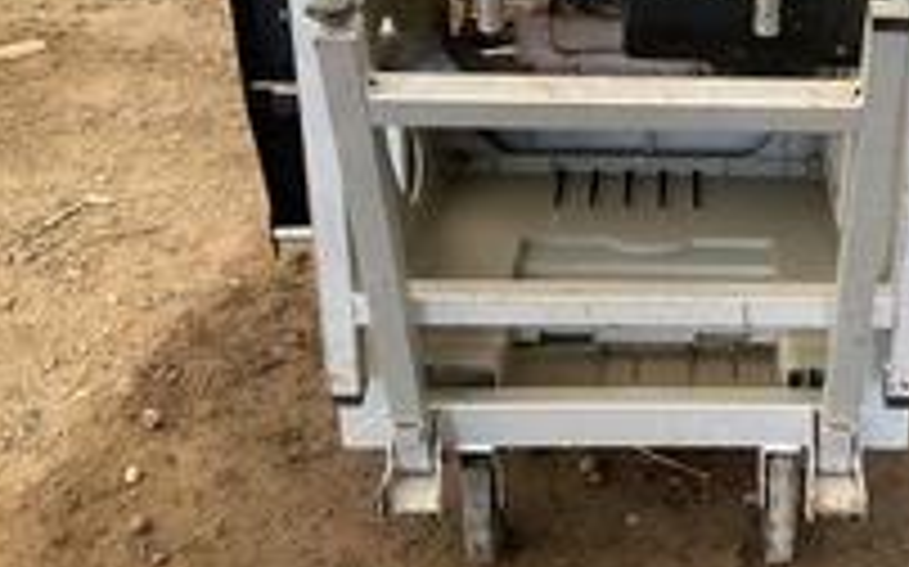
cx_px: 729
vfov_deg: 21.0
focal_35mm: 61
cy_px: 104
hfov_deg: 32.6
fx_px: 1510
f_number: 1.8
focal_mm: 3
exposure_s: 1/122
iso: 40
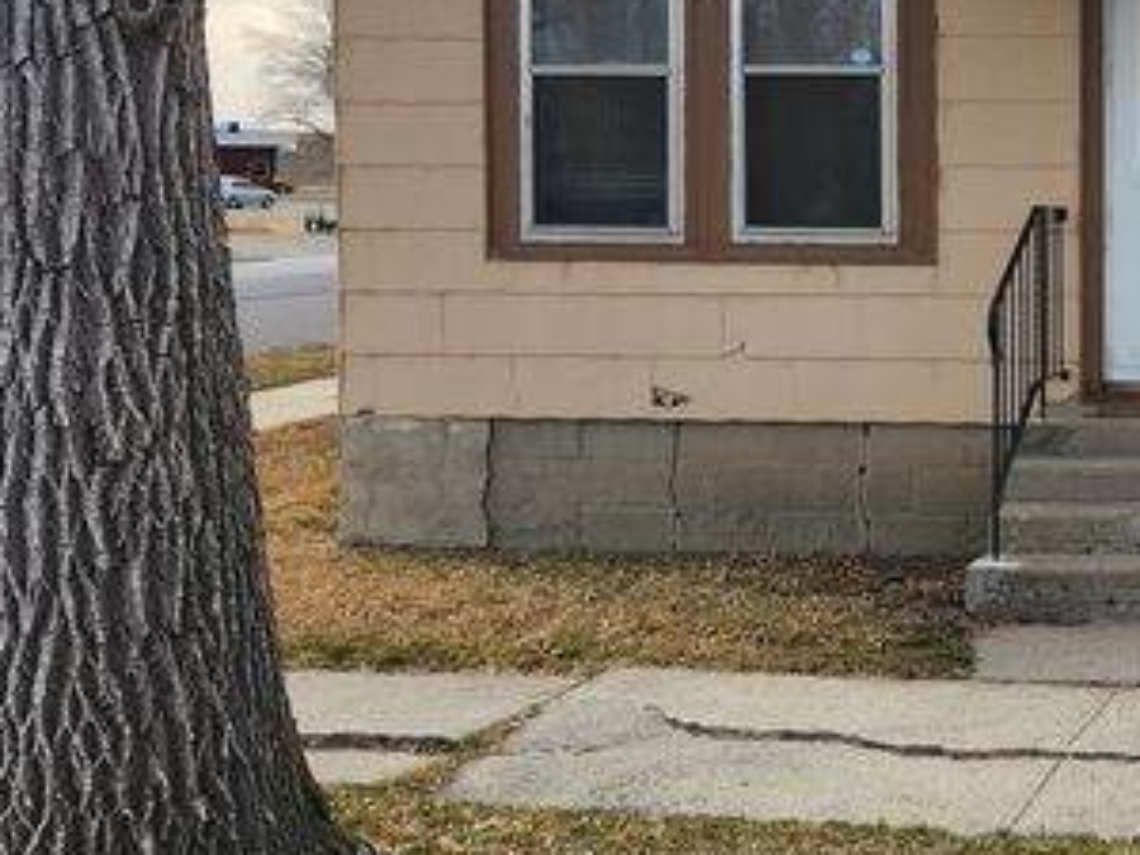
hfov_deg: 34.4
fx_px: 1614
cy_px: 220
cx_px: 1205
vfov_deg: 29.2
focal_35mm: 49
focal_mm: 5.4
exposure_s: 1/1154
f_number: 1.8
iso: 20
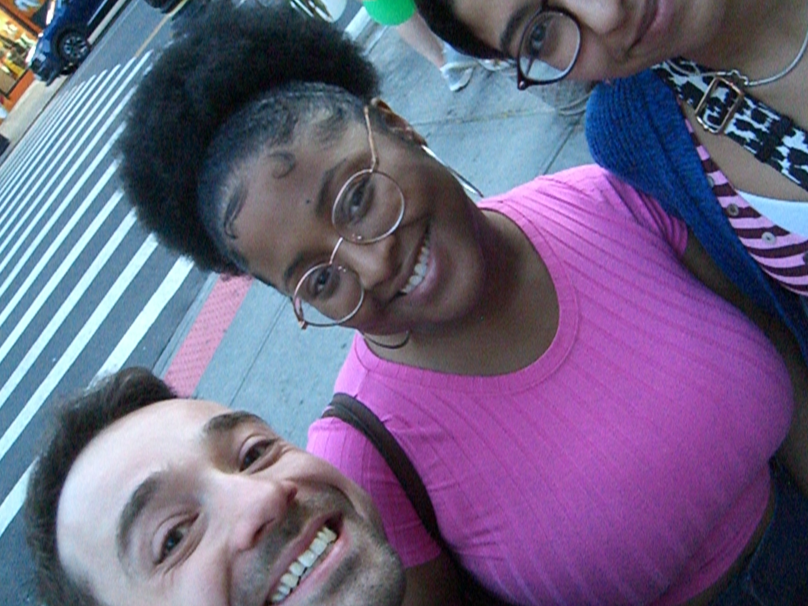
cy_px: 303
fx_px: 887
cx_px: 404
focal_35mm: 38
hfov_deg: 49.0
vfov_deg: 37.7
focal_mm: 7.9
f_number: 2.8
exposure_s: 1/80
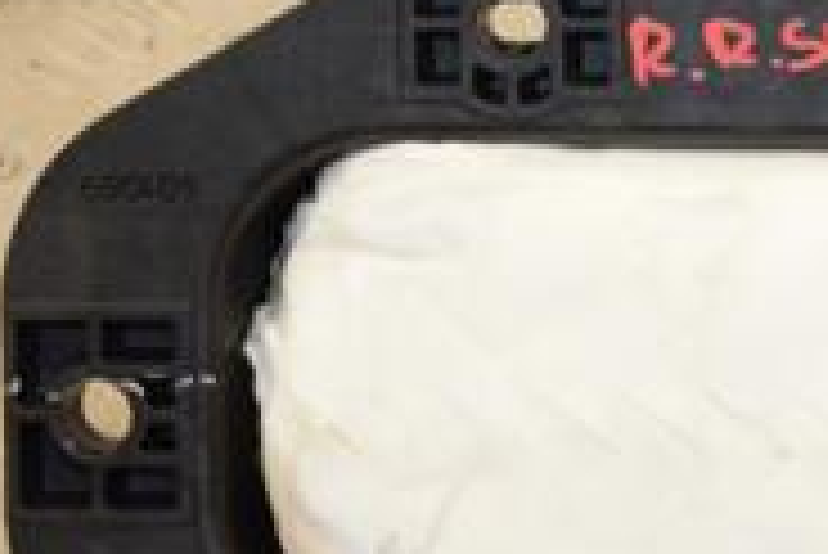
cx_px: 999
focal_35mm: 205
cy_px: 203
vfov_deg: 6.7
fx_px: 4719
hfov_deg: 9.9
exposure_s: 1/200
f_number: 7.1
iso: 800
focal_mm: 42
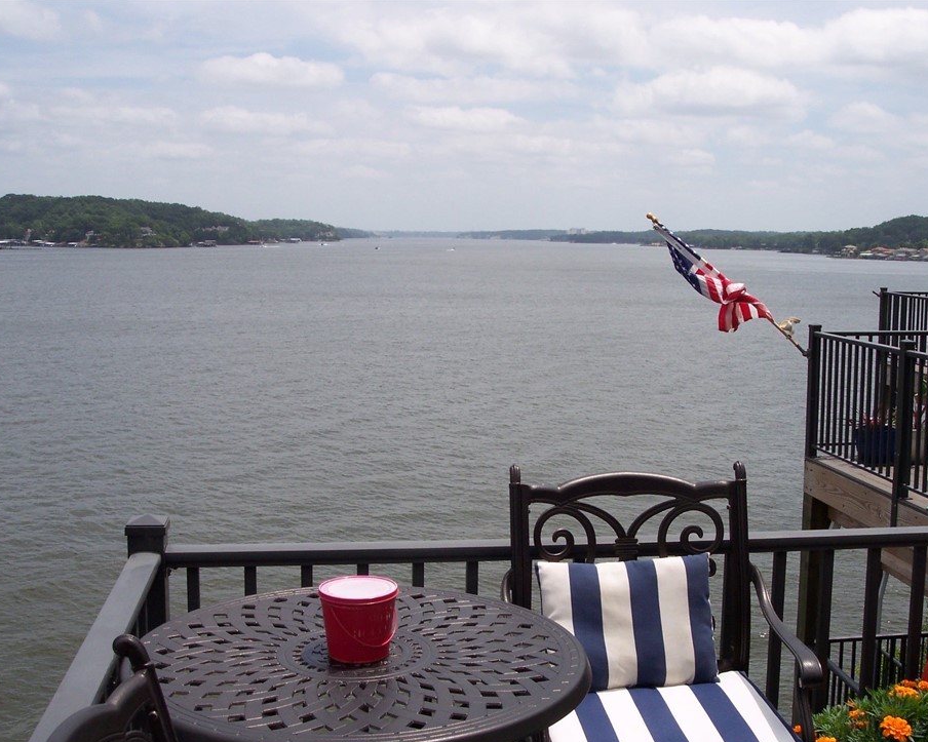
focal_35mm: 42
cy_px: 391
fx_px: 1153
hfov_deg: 43.8
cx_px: 513
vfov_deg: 35.7
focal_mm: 8
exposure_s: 1/1000
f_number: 4.8
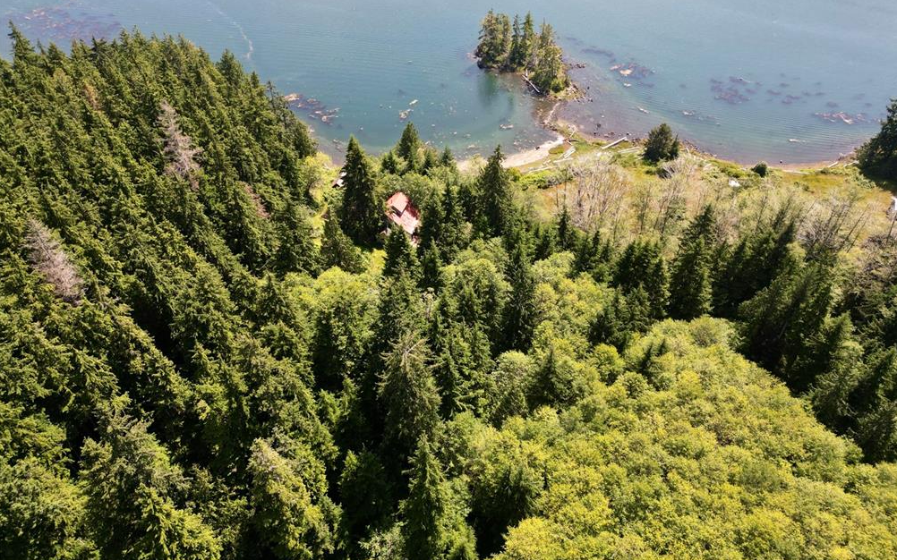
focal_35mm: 26
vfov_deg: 47.6
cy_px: 296
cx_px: 457
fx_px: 636
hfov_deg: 70.4
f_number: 1.7
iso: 100
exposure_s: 1/15
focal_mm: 6.72
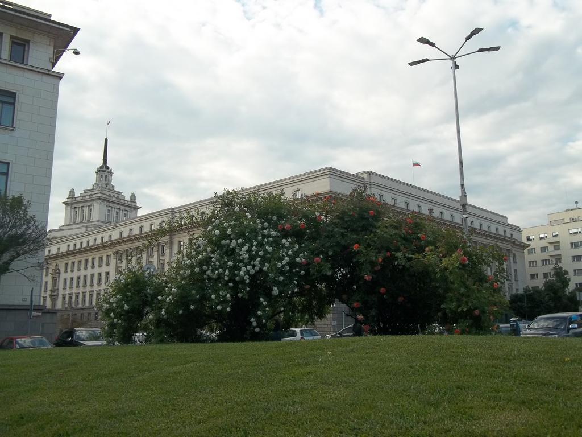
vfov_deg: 44.2
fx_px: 538
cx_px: 291
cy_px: 218
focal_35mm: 32
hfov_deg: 56.8
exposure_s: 1/60
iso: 80
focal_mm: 5.7
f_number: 8.8
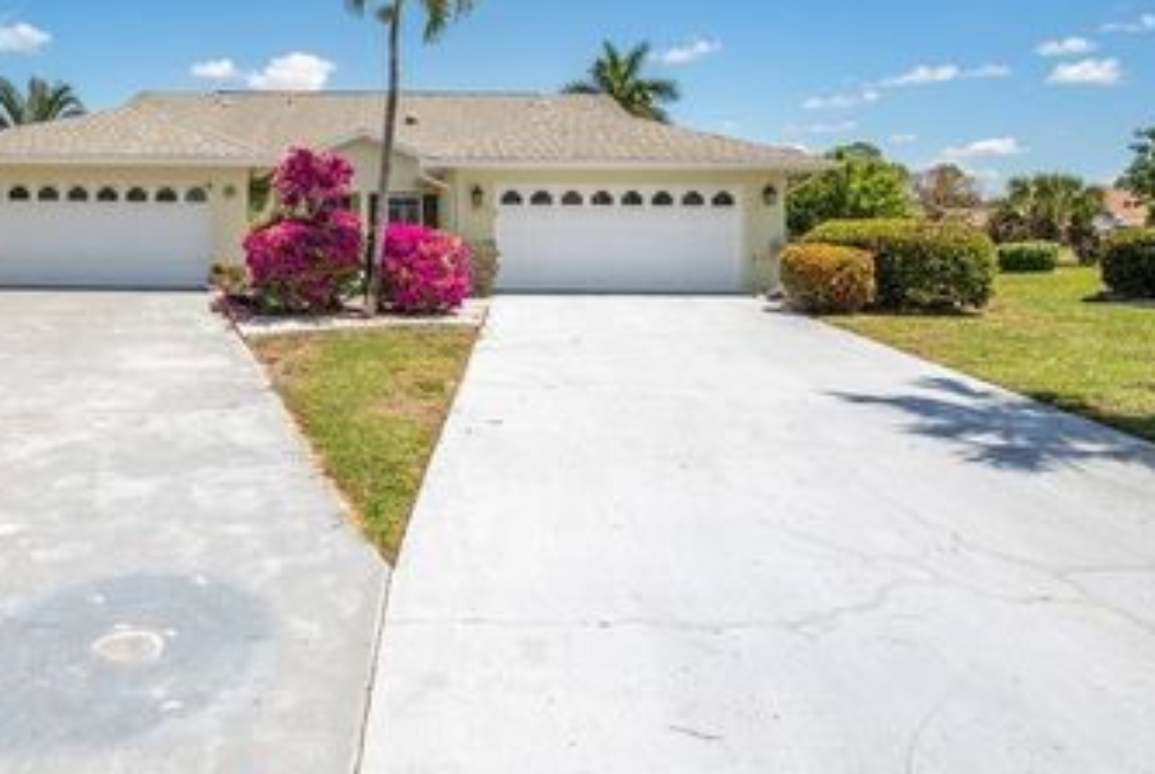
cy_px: 271
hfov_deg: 69.6
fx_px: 795
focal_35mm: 25
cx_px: 371
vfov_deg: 51.1
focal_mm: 16.5
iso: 100
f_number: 8
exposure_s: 1/400
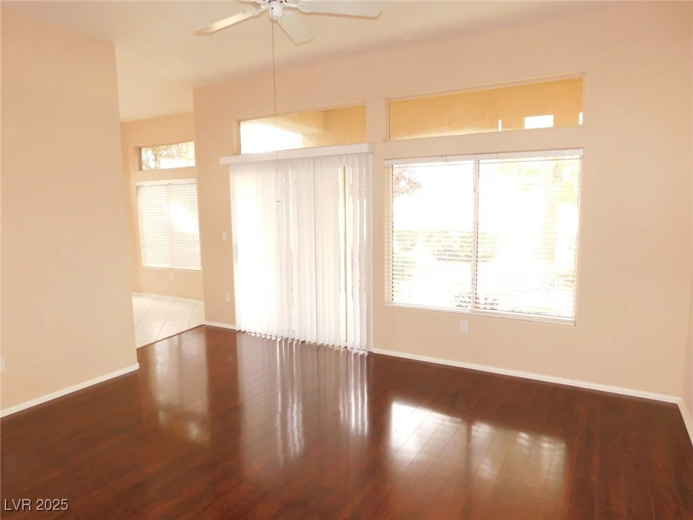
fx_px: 460
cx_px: 346
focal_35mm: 23
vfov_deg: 58.9
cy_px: 260
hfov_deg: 73.9
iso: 220
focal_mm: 4
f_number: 3
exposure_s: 1/30
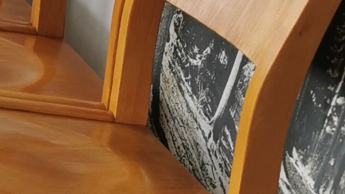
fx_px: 1445
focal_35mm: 158
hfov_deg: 12.5
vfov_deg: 7.7
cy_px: 163
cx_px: -255
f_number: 1.6
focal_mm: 5.56
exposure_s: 1/132
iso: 50
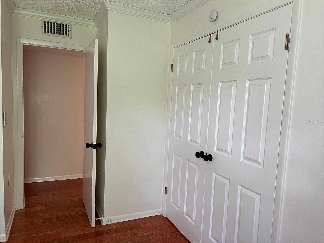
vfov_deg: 53.1
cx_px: 162
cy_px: 122
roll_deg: -2.2
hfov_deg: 67.3
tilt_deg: -5.5
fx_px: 243
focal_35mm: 26
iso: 125
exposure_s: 1/93
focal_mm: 5.7
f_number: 1.5
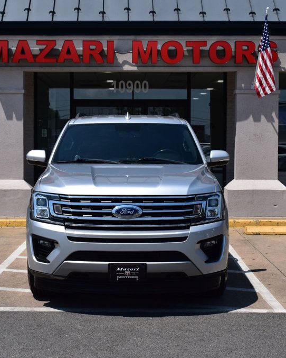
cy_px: 179
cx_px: 127
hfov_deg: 24.7
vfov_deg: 30.6
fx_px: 653
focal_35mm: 62
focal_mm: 29
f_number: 11
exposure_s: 1/500
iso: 200
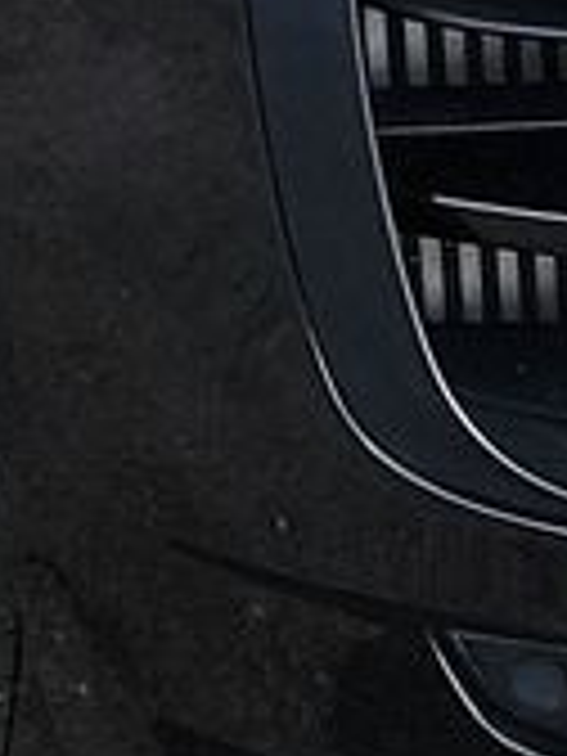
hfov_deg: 6.4
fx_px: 5001
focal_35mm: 229
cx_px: 806
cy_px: -662
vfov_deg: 8.3
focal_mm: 6.7
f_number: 1.8
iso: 50
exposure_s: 1/241
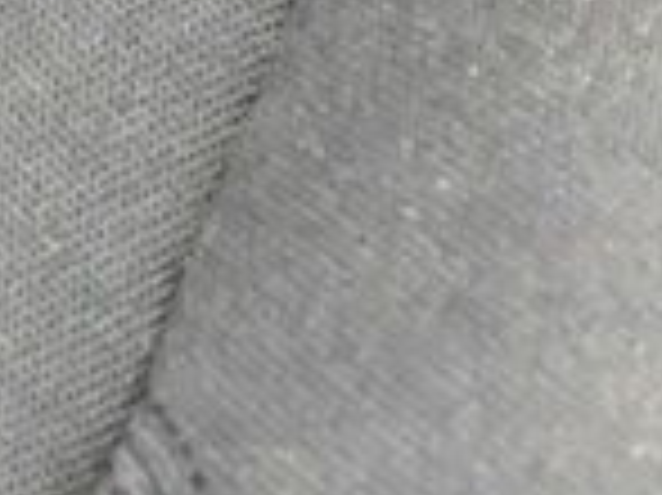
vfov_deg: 3.9
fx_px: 7115
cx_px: 1765
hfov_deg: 5.1
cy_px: -580
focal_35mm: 372
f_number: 5.3
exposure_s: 1/10
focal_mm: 37
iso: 12800
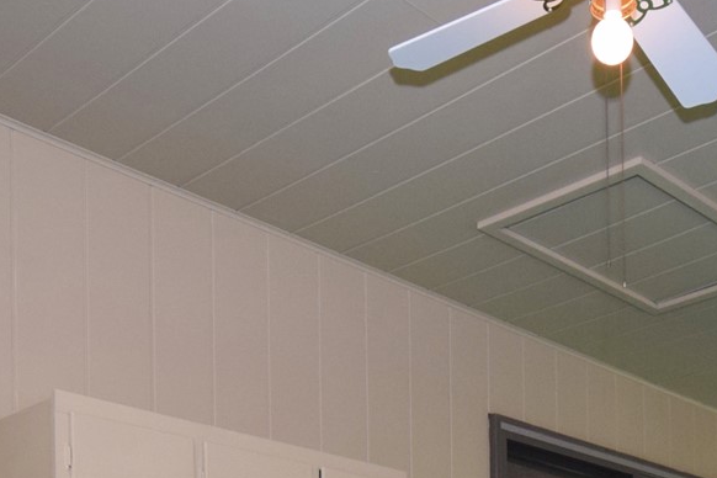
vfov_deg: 20.4
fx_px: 1115
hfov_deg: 35.0
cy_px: 735
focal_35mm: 56
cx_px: 524
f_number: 4.5
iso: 640
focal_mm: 10
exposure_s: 1/60
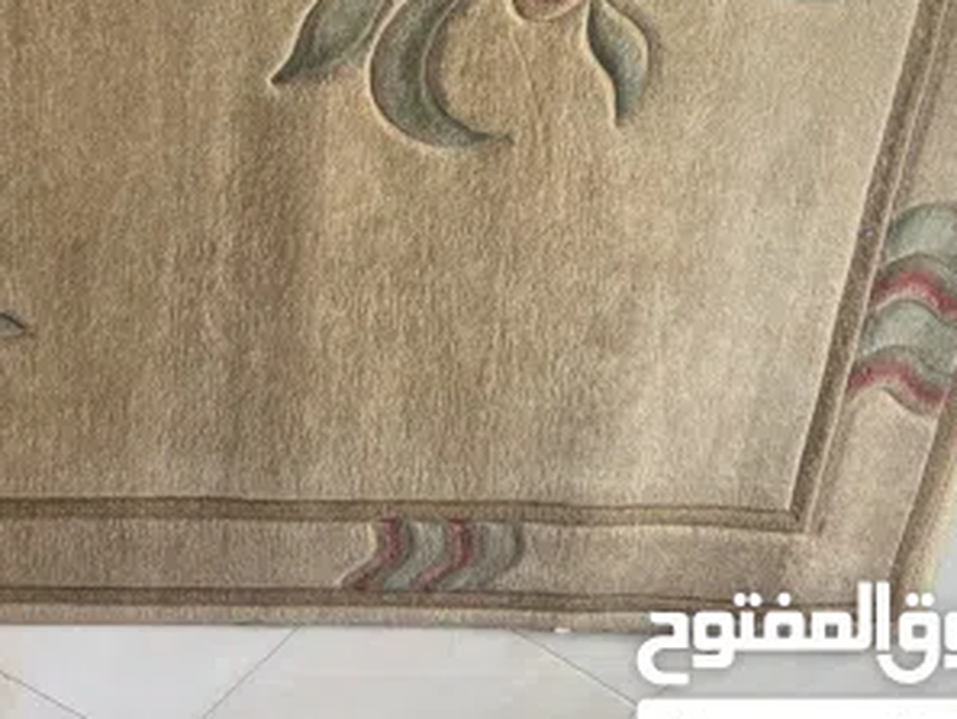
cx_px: 151
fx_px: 1549
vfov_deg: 25.5
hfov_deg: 33.1
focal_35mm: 56
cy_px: 116
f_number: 1.5
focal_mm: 5.7
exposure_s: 1/121
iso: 50
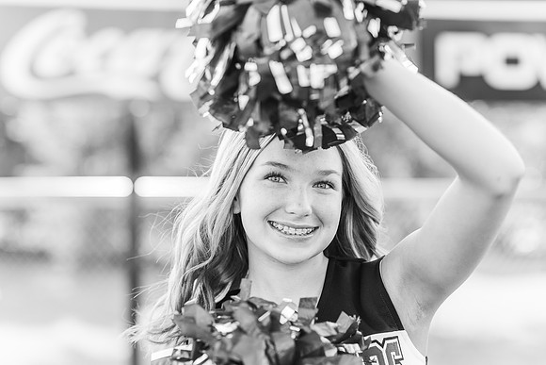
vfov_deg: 16.1
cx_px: 273
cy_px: 182
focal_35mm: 85
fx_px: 1289
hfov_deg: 23.9
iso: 200
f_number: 2.8
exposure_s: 1/500
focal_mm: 85
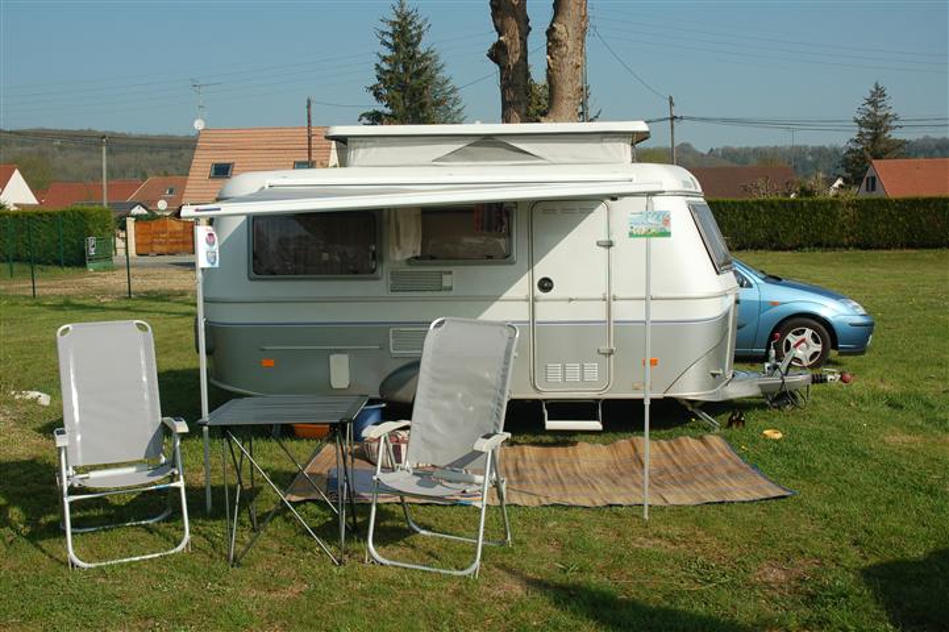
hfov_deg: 47.9
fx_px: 1067
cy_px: 316
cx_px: 474
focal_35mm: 40
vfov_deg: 33.0
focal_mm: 27
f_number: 10
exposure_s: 1/320
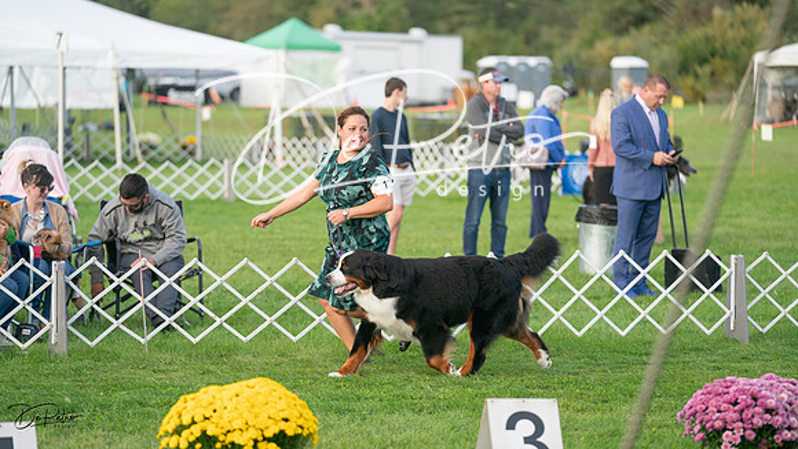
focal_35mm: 139
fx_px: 2947
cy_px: 224
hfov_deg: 15.4
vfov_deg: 8.7
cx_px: 399
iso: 400
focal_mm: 133
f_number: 2.8
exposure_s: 1/1600
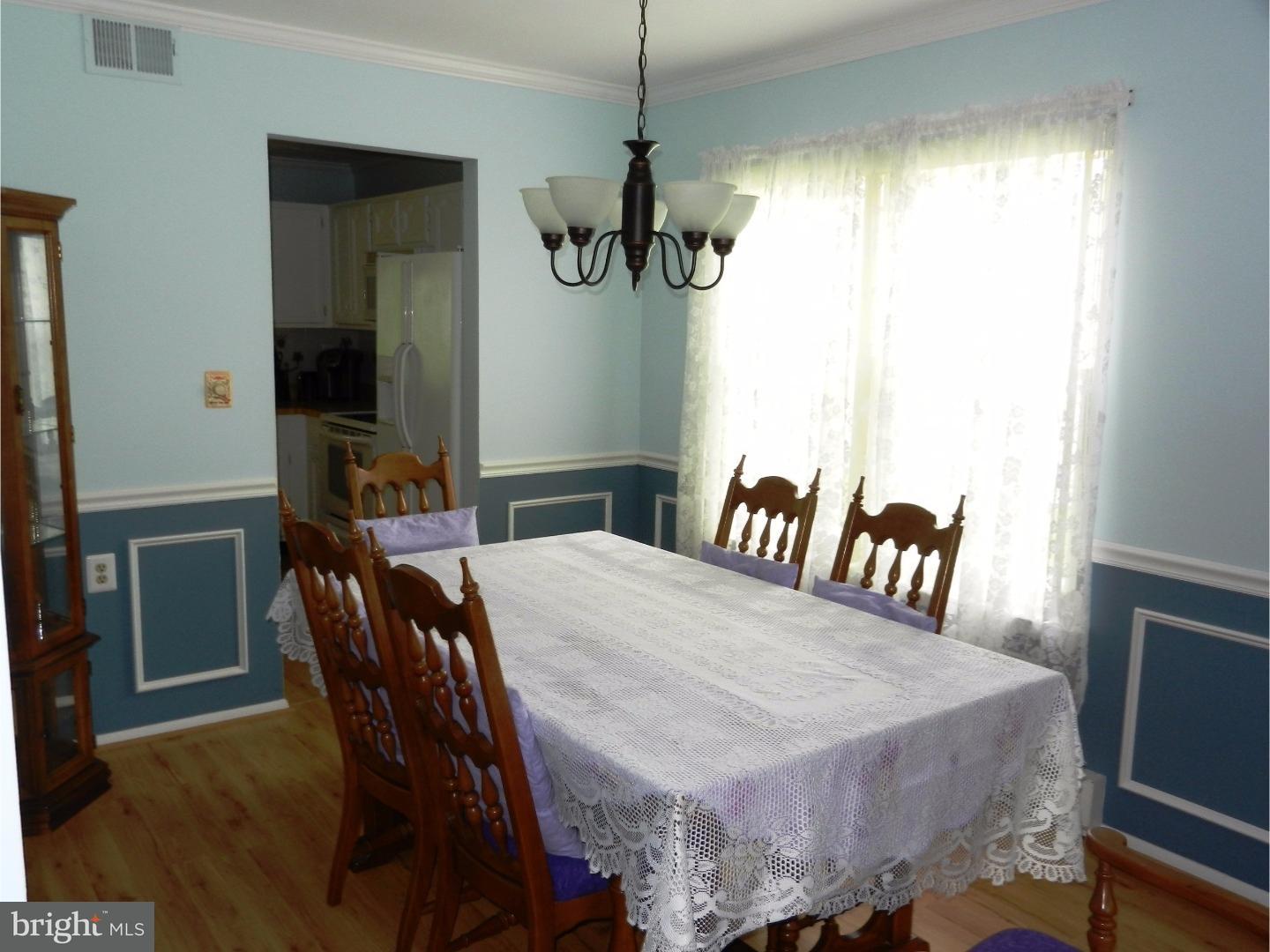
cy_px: 476
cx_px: 635
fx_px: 1064
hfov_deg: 61.7
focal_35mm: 29
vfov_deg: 48.2
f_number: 3.6
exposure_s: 1/30
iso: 160
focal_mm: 5.1
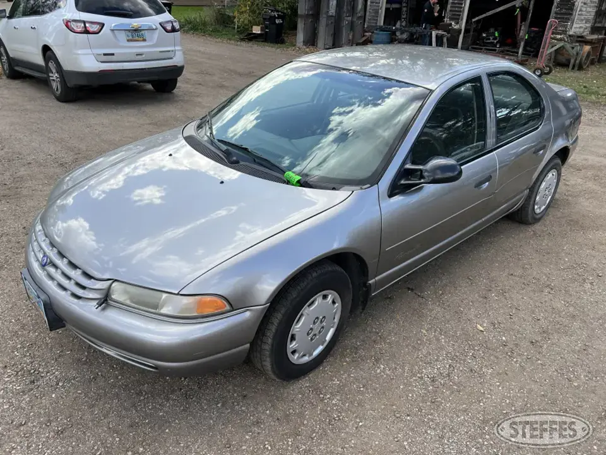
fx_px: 455
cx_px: 303
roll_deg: -2.0
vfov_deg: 53.1
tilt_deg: -27.6
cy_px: 228
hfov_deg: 67.3
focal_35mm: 26
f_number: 1.5
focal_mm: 5.7
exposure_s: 1/1311
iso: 50
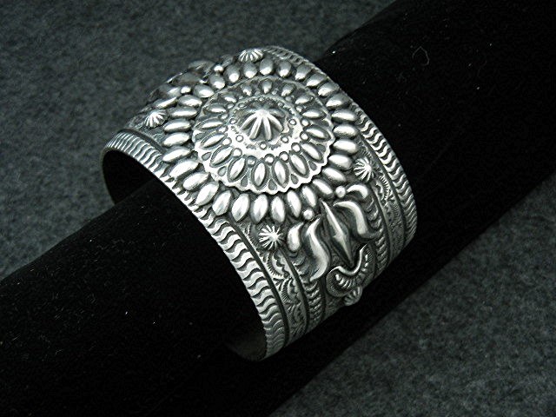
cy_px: 208
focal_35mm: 68
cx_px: 278
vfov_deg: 21.6
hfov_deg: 28.6
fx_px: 1092
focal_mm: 12.2
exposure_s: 1/16.2
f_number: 4.1
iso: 400
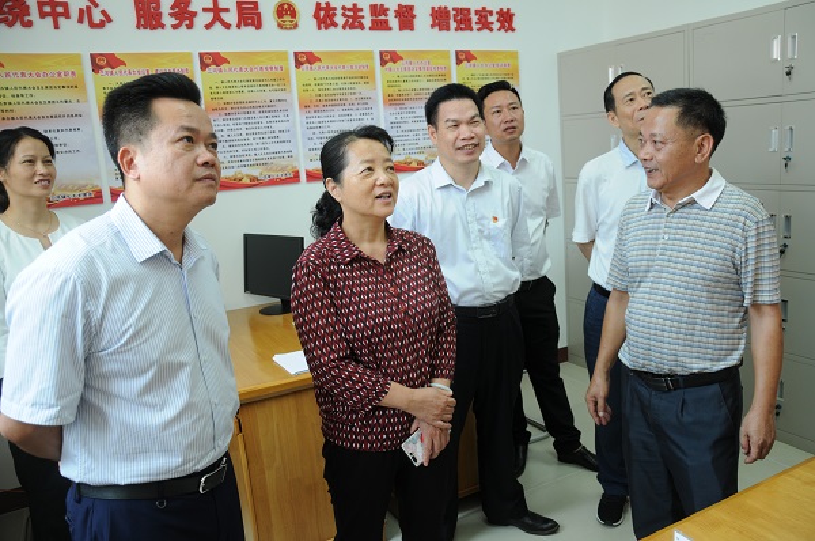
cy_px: 270
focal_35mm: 27
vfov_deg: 47.8
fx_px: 610
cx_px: 408
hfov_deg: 67.5
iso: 250
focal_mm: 18
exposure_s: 1/40
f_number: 3.5
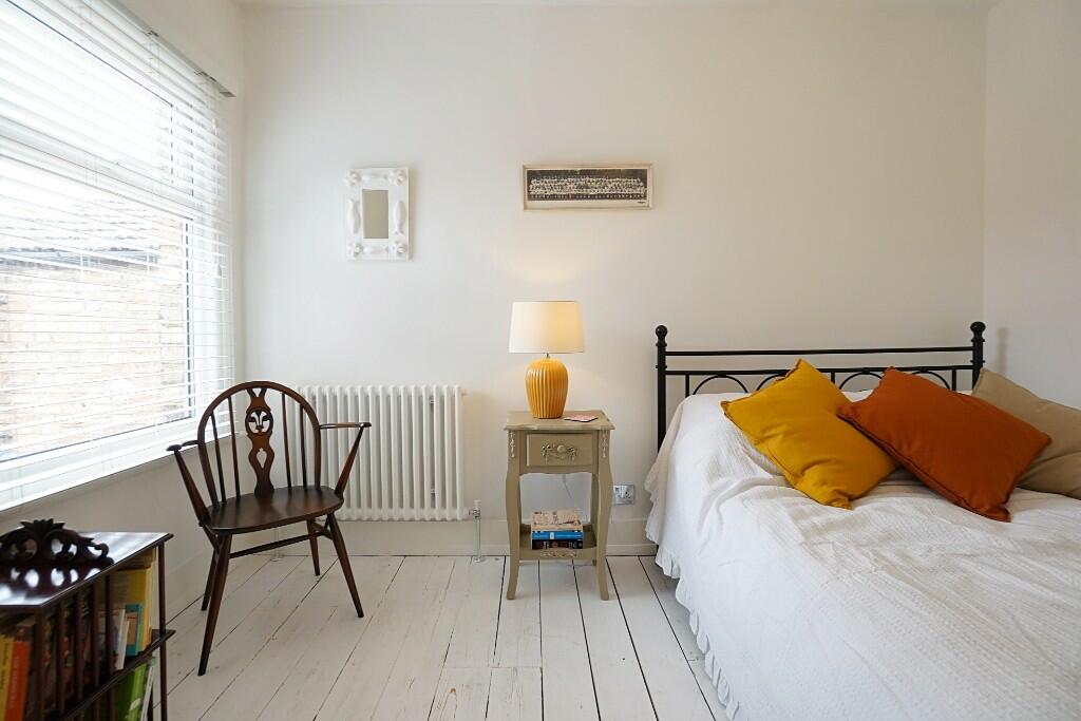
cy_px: 360
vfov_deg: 77.3
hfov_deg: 100.4
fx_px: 450
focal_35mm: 15
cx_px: 540
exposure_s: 1/40
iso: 400
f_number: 5.6
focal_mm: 10
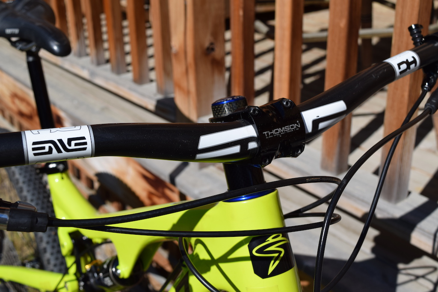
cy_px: 146
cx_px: 219
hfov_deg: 42.3
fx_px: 566
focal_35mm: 46
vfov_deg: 29.0
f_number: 8
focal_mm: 31
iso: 200
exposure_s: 1/800
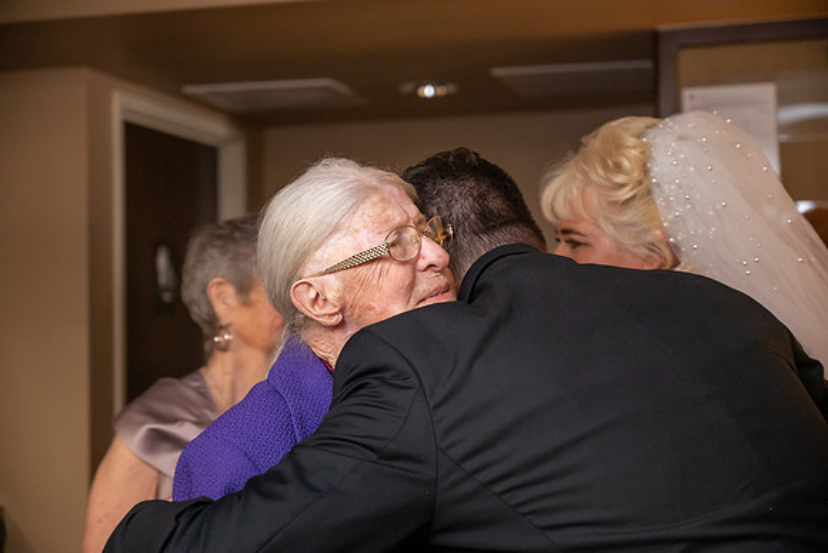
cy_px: 276
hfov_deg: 28.8
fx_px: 1610
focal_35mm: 70
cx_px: 414
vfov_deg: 19.5
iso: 400
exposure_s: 1/50
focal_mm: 70
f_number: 4
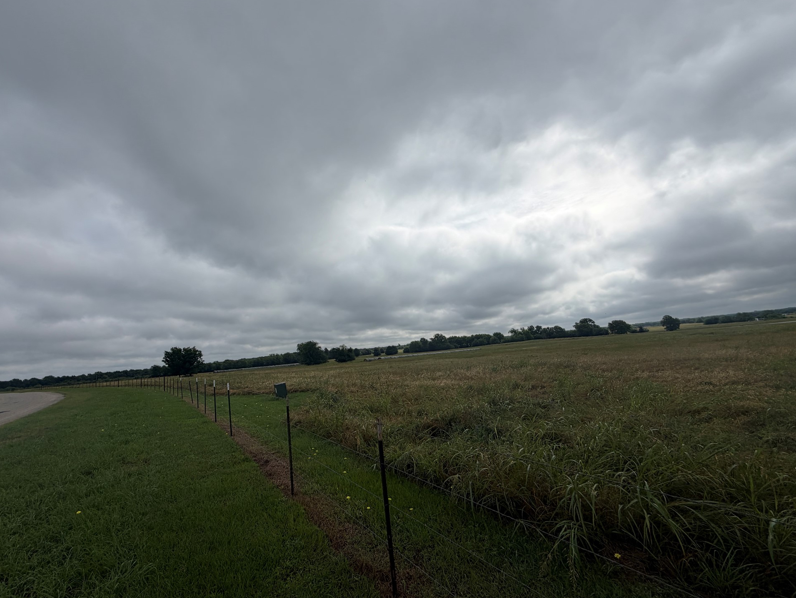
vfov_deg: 81.8
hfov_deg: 98.1
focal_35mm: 15
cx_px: 384
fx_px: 345
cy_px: 302
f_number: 2.2
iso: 20
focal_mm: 2.22
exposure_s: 1/1745
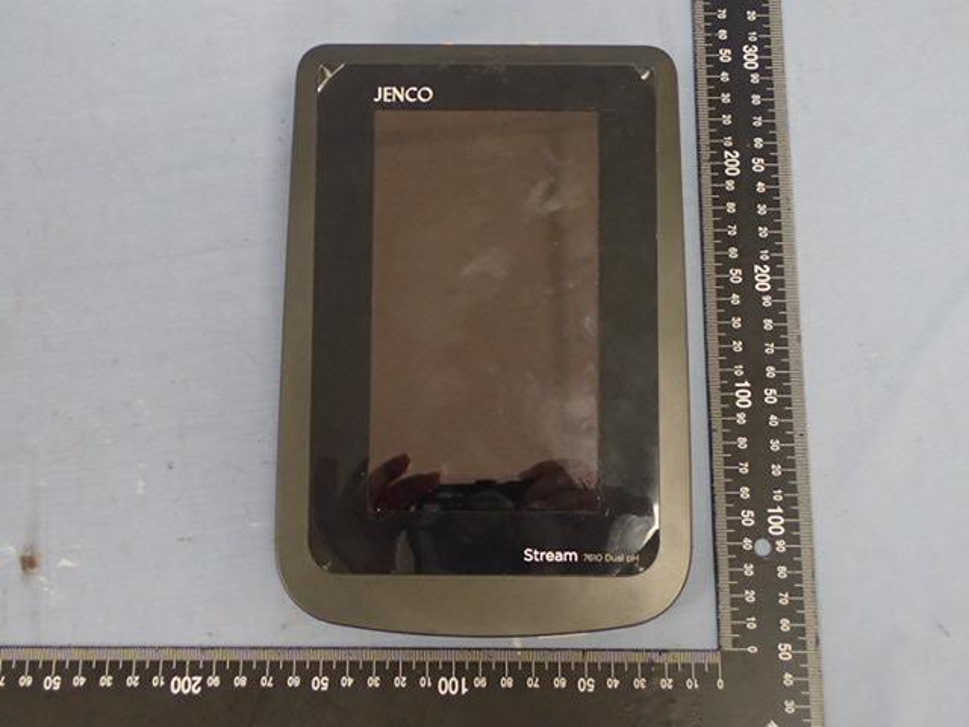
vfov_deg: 29.7
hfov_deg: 38.9
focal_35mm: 49
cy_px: 364
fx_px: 1372
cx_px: 484
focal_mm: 8.99
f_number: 3.2
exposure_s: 1/50
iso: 640
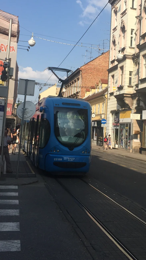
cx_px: 97
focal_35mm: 44
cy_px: 102
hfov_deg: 26.9
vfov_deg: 46.1
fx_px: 303
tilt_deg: +3.9
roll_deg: -1.7
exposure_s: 1/2198
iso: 32
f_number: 2.2
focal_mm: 4.15
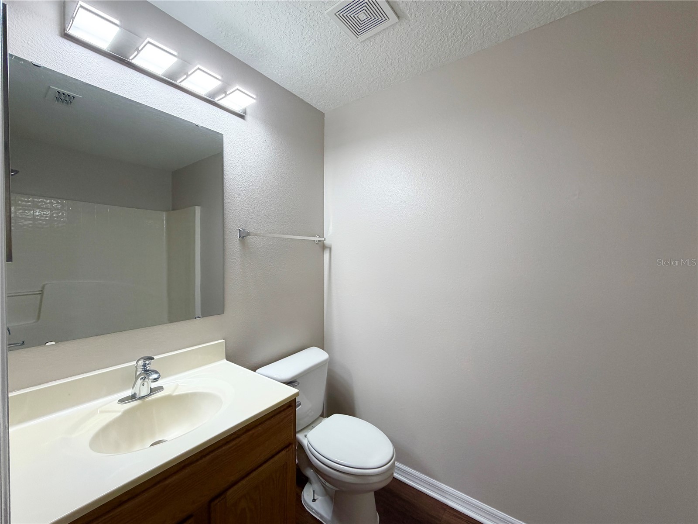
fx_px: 282
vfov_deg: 85.7
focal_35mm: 14
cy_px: 262
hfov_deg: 102.1
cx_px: 349
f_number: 2.2
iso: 250
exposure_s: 1/120
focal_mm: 2.22
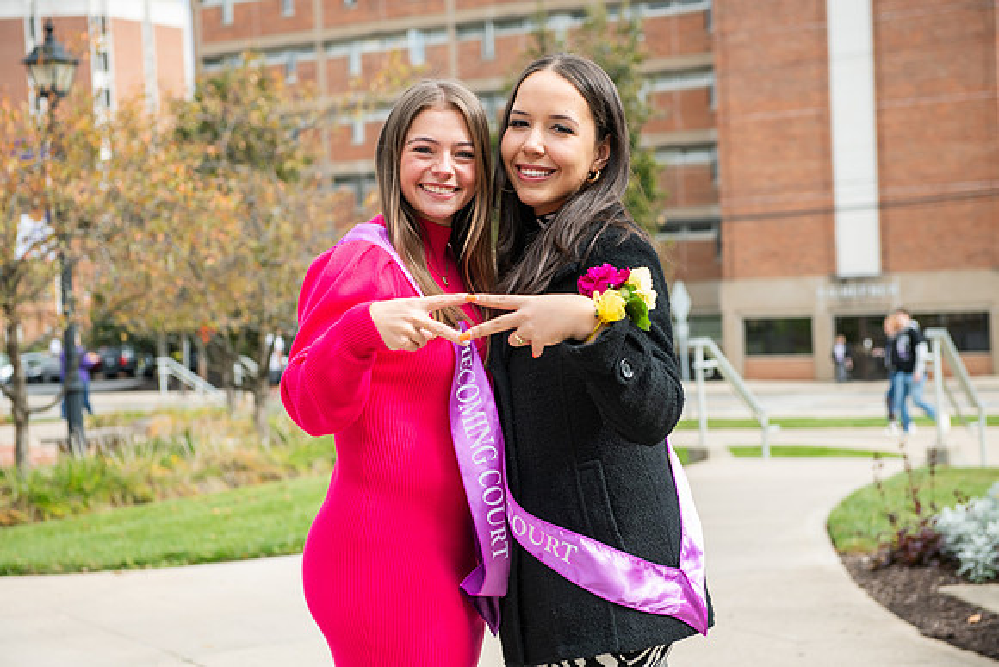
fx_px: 1721
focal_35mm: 62
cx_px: 500
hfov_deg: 32.4
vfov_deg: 21.9
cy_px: 334
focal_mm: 62
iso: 250
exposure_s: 1/400
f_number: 4.5
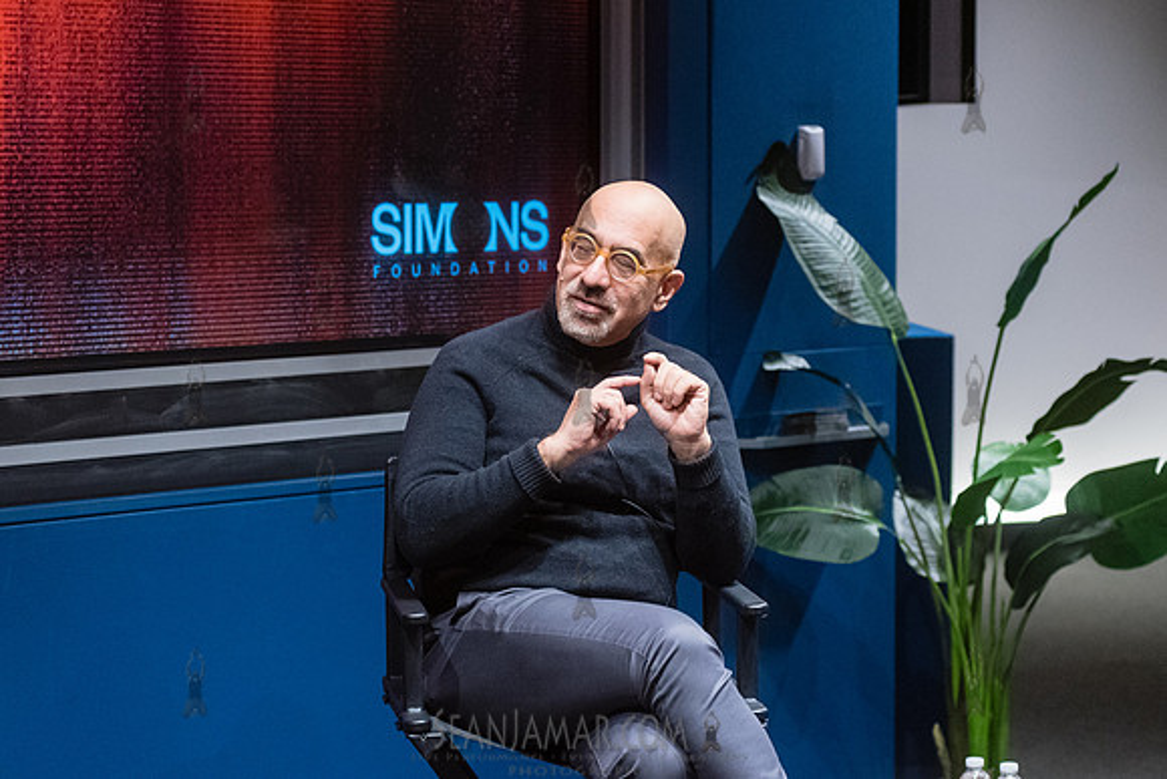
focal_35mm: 97
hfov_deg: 21.0
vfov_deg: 14.1
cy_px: 332
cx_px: 573
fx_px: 3153
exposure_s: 1/200
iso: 6400
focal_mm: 80
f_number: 4
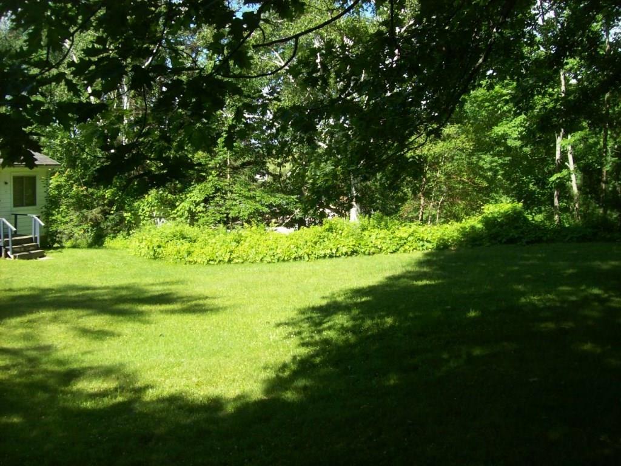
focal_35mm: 36
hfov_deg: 51.4
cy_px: 233
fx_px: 646
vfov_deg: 39.7
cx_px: 310
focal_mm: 6
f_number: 2.7
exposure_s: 1/489
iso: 80
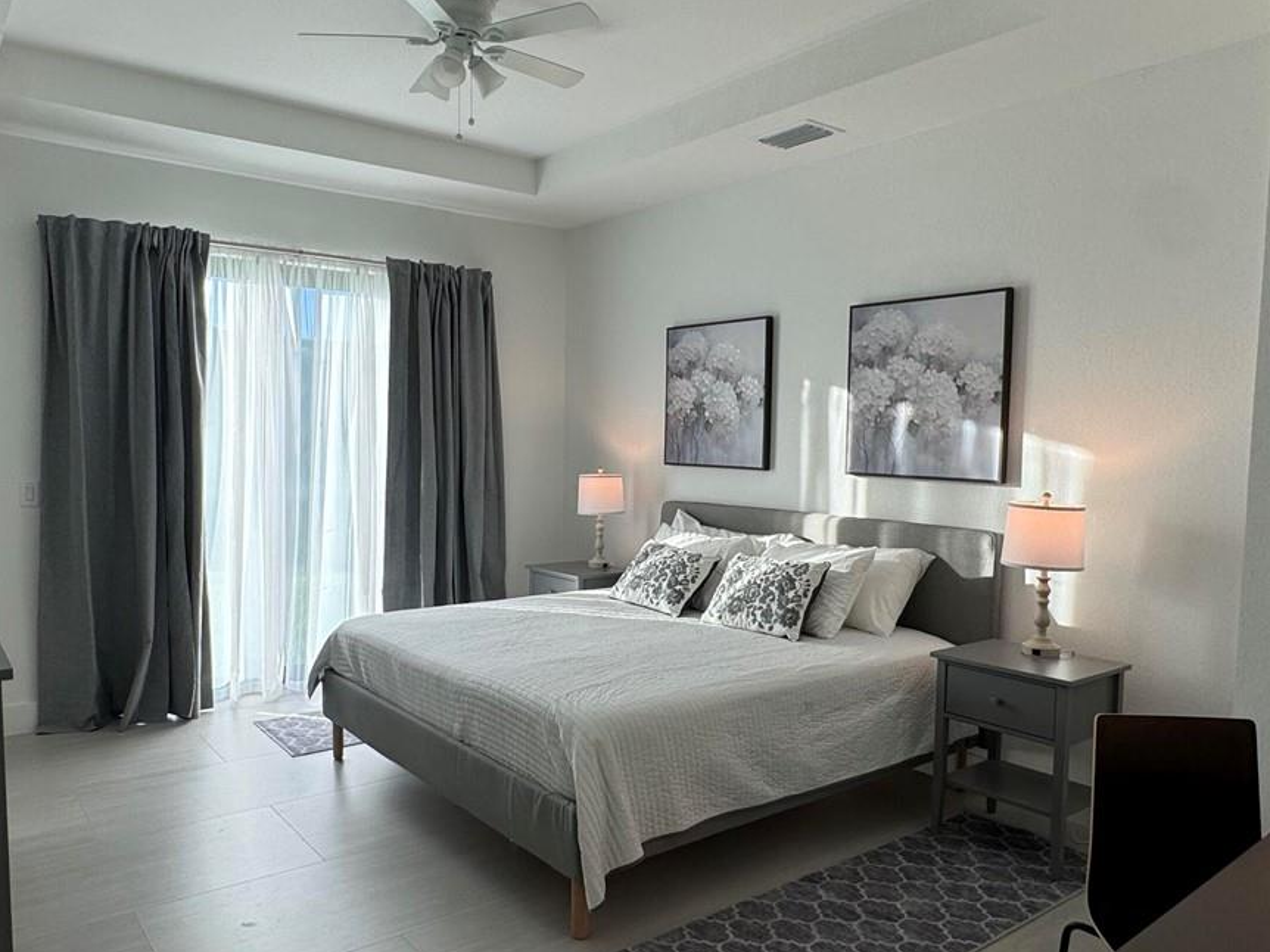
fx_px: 954
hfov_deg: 67.3
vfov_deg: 53.0
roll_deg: -0.4
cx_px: 610
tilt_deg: -4.3
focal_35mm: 26
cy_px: 501
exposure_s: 1/163
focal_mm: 2.22
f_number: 2.2
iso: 40
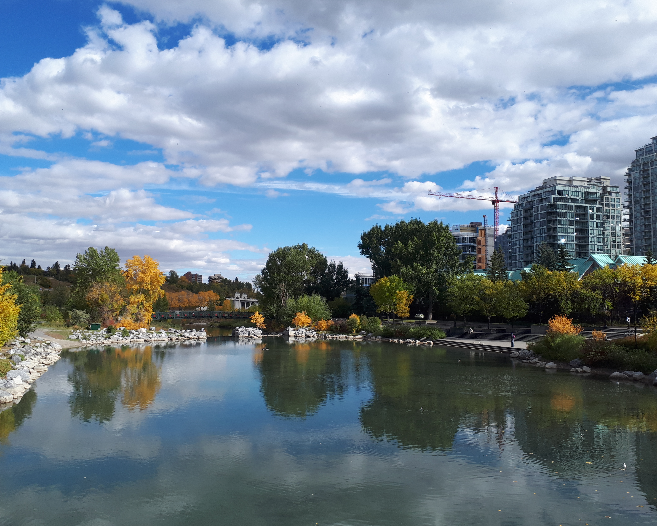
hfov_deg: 60.4
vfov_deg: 50.0
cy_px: 265
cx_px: 314
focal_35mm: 29
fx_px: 564
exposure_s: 1/1364
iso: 40
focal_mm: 3.6
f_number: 1.9
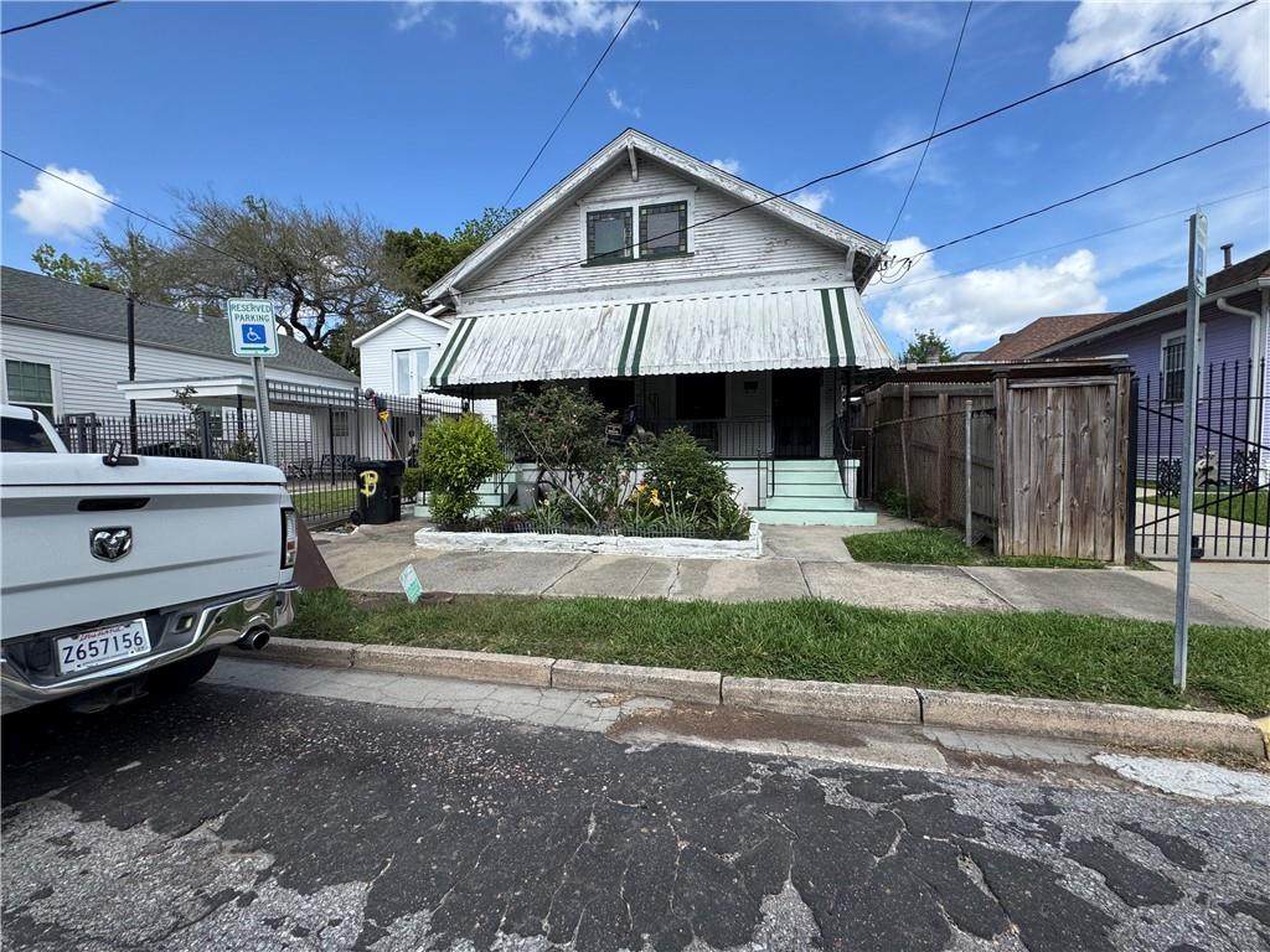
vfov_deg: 85.7
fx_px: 514
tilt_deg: -2.5
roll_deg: +0.8
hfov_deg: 102.1
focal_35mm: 14
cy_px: 476
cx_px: 635
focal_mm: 2.22
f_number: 2.2
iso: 50
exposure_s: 1/1160
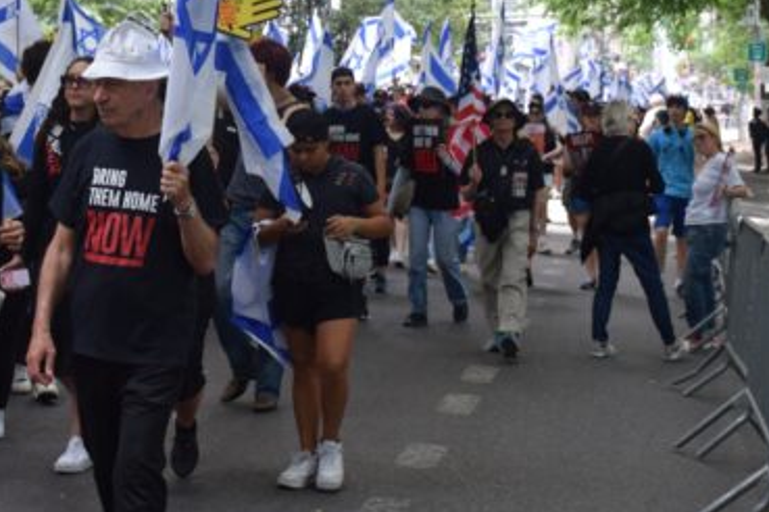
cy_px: 85
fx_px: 2136
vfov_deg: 13.6
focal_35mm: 100
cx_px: 194
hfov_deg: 20.3
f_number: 6.3
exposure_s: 1/160
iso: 400
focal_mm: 32
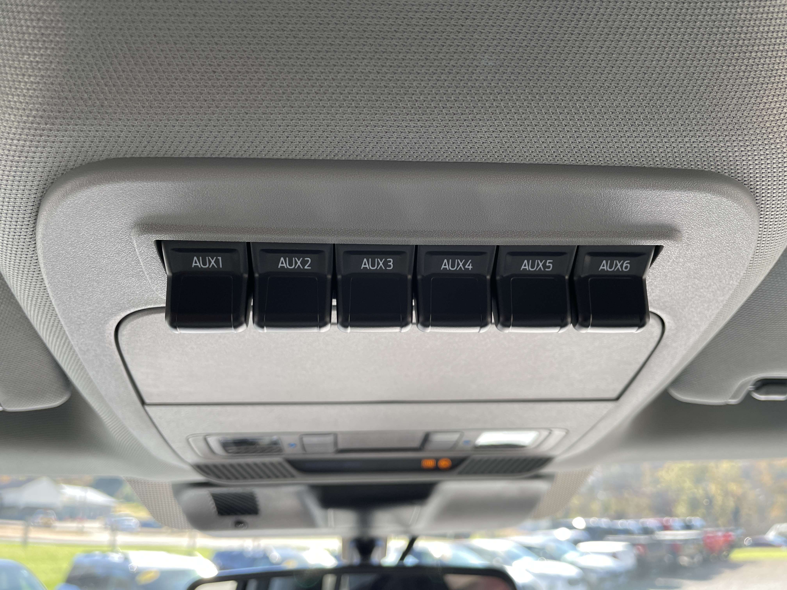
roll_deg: +2.0
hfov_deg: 67.3
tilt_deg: +20.7
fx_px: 591
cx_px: 394
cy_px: 295
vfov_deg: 53.1
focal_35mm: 26
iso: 32
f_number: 1.6
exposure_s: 1/136
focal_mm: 4.2
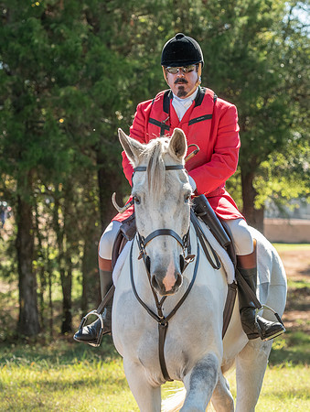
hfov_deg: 8.5
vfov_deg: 11.2
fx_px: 2090
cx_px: 213
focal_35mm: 176
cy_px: 244
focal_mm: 95
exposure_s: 1/250
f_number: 4.5
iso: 280
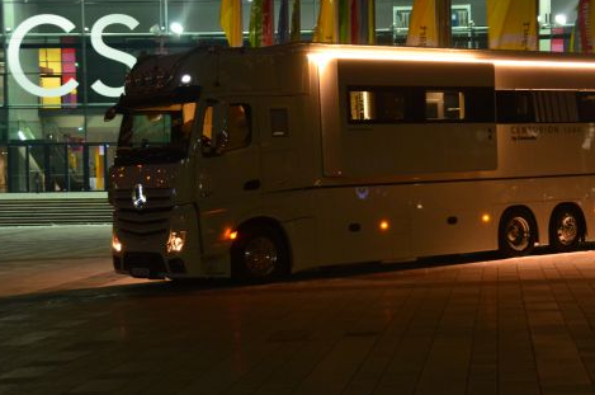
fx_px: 1183
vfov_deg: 18.9
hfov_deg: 28.1
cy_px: 193
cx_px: 393
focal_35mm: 72
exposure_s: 1/15
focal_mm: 35
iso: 1600
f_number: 4.2
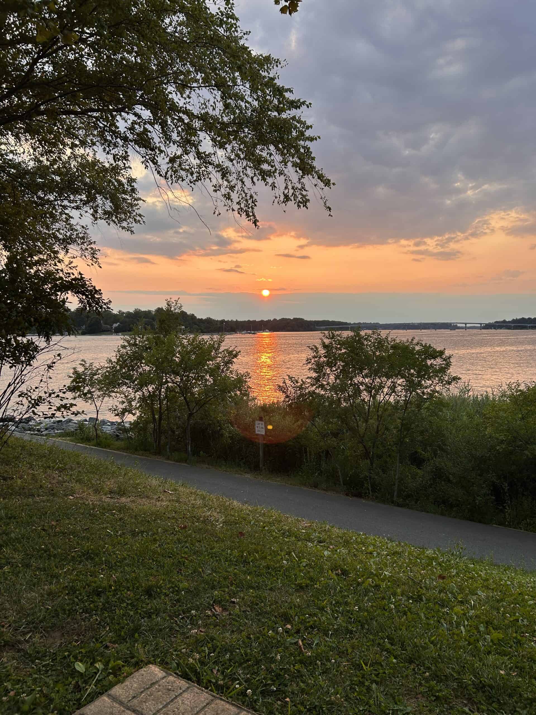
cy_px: 358
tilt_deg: -3.5
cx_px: 268
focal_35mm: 26
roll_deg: +0.1
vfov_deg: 67.3
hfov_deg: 53.1
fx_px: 537
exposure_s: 1/401
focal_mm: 5.7
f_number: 1.5
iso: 50
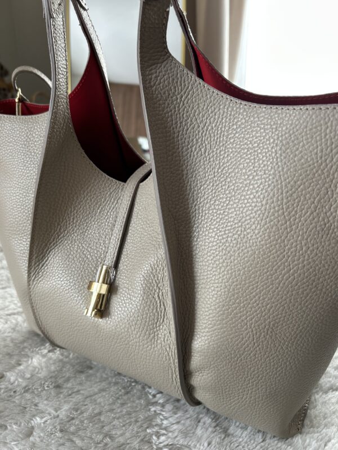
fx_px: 338
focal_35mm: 26
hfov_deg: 53.1
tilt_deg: -19.8
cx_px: 169
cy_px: 225
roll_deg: +1.3
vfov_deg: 67.3
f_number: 1.5
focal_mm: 5.7
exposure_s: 1/121
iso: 50
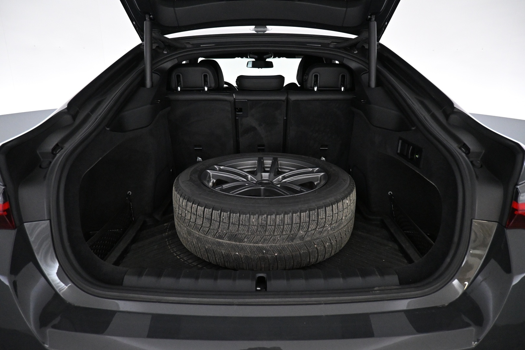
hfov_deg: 73.7
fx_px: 350
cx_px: 262
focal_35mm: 24
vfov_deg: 53.1
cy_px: 175
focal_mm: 16
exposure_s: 1/200
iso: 4000
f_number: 3.5
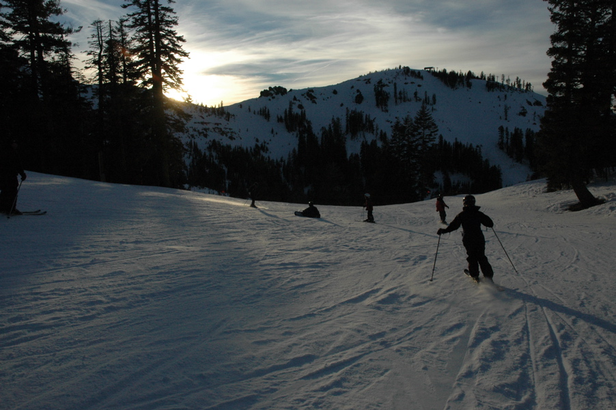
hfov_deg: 67.4
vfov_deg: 47.9
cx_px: 308
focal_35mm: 27
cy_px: 205
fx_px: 462
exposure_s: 1/1000
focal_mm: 18
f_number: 11
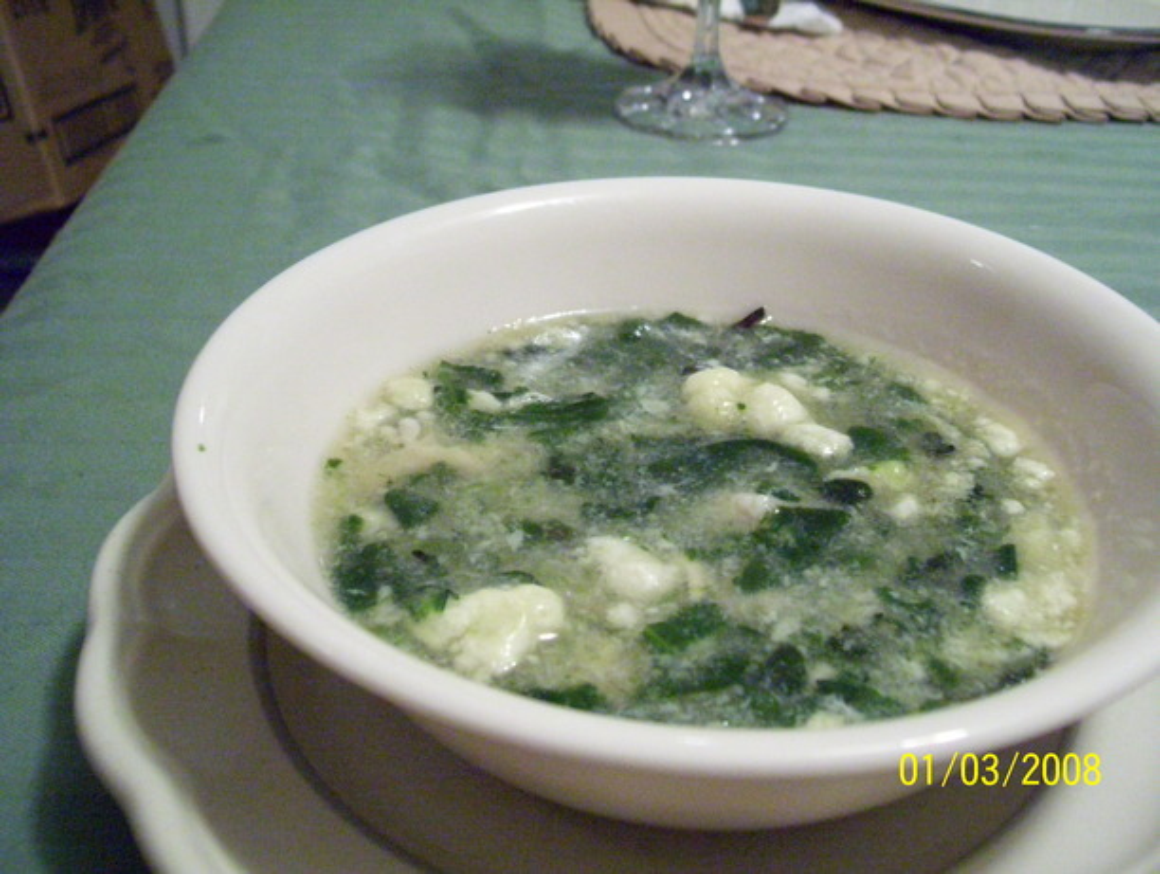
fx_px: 1208
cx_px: 580
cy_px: 437
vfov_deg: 39.8
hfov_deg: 51.3
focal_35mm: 36
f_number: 2.7
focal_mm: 6
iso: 1250
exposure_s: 1/25
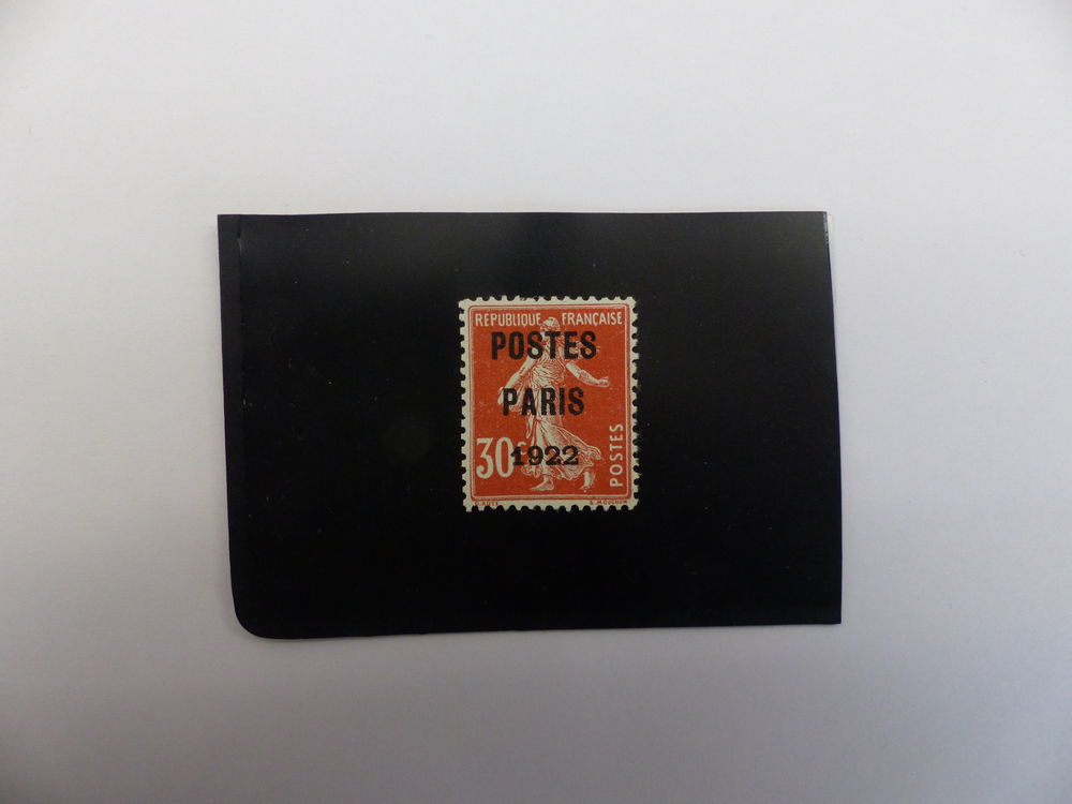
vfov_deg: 54.9
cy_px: 402
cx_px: 536
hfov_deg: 69.4
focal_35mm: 25
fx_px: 774
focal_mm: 4.5
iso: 320
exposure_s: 1/60
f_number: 2.8
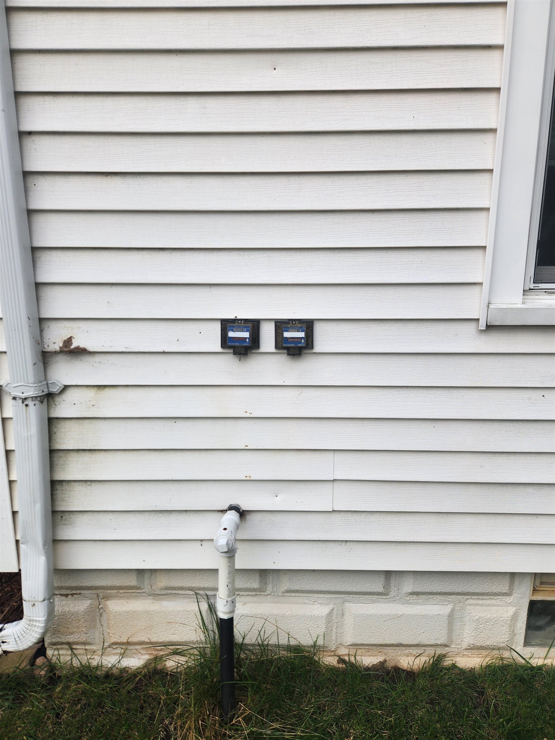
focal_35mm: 23
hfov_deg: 58.9
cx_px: 278
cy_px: 370
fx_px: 492
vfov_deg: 73.9
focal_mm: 5.4
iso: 20
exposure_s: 1/628
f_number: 1.8
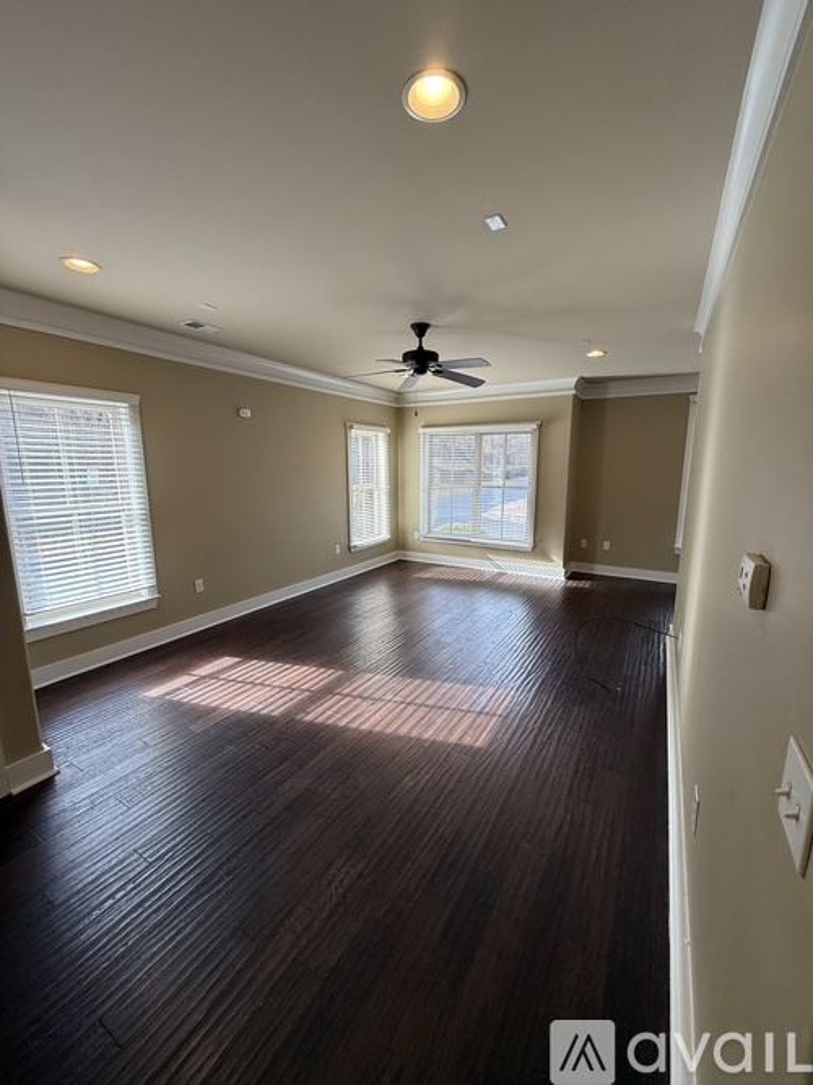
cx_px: 406
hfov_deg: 85.7
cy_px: 542
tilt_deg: -8.1
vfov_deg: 102.1
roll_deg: -0.1
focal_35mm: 14
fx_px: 439
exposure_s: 1/120
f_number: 2.2
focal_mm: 2.22
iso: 80
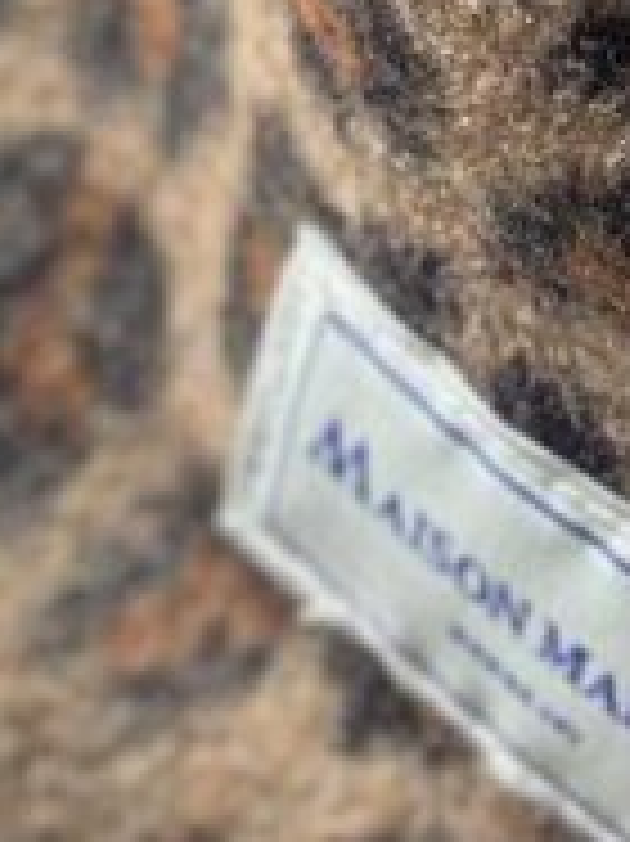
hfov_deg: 5.1
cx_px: 1220
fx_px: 6924
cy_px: -518
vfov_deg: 6.8
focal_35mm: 285
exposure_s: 1/148
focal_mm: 6
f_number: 2
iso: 20
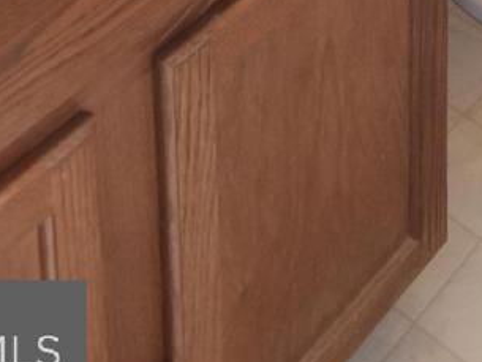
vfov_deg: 10.1
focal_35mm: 94
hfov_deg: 20.0
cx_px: 501
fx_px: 1315
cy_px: -805
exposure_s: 1/80
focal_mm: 13
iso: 800
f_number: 4.5
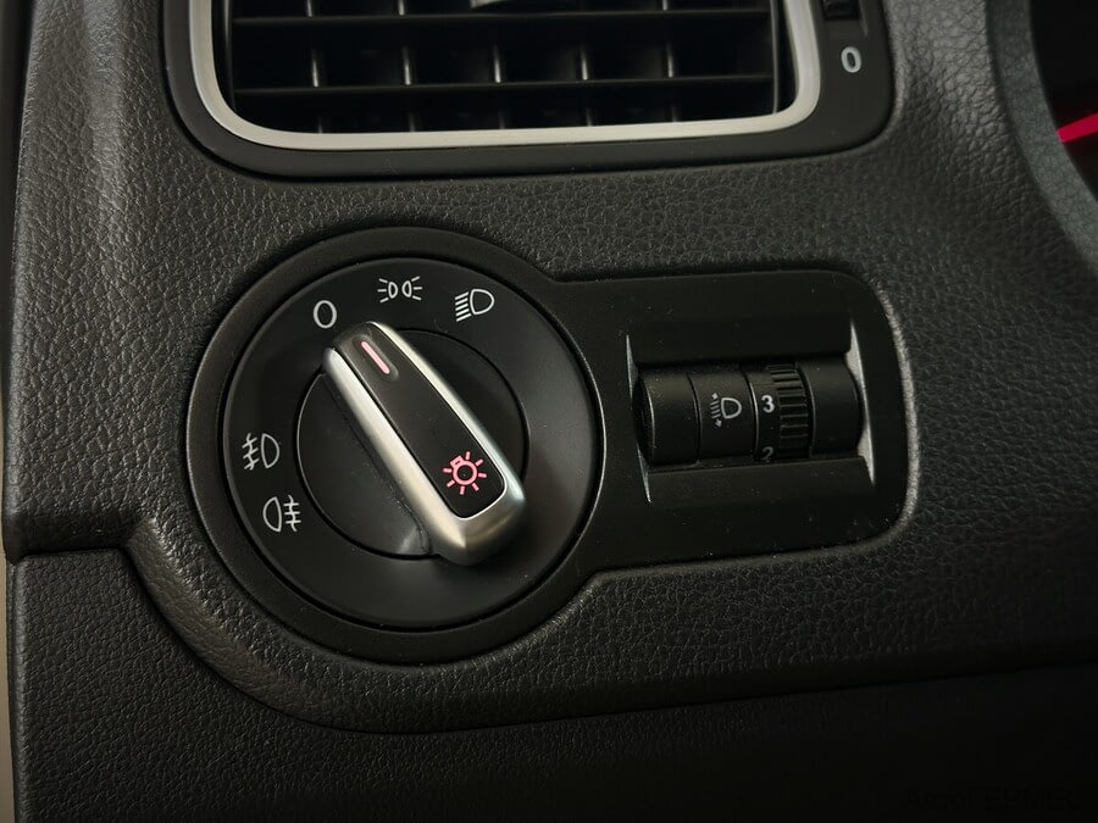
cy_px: 412
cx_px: 549
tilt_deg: -16.4
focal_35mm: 48
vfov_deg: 30.3
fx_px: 1523
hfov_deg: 39.7
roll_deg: -1.3
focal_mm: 6.86
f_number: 1.78
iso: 250
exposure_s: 1/33
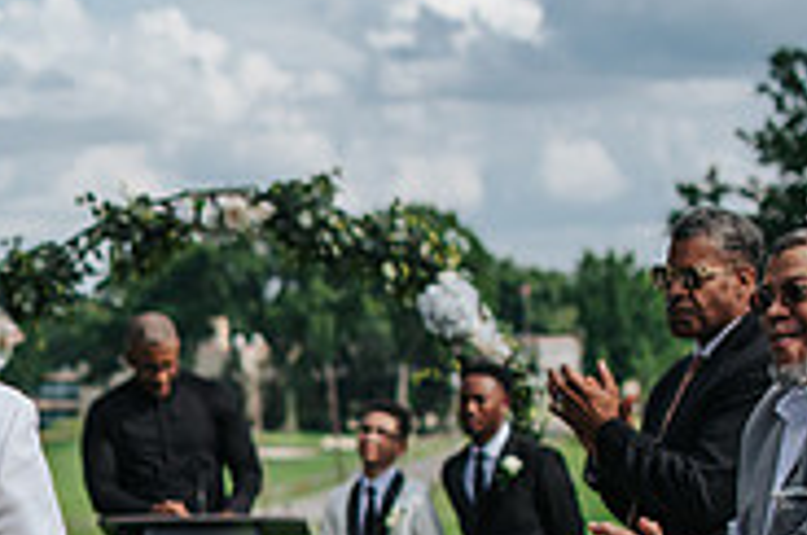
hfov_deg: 12.4
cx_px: -373
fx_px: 3536
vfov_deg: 8.6
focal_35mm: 158
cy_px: 603
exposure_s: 1/1600
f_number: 3.2
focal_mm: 50
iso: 110
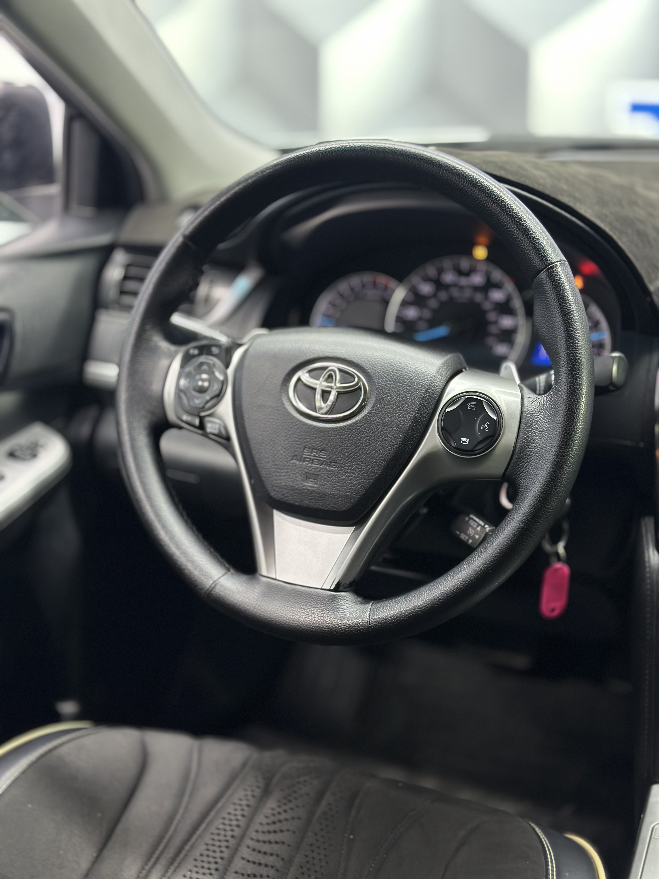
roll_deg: +0.7
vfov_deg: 39.7
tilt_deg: -20.5
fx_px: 1218
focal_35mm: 48
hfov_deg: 30.3
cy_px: 440
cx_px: 330
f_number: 1.78
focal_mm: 6.86
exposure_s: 1/50
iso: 160
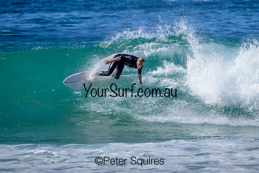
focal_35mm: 831
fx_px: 5981
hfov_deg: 2.5
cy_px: 80
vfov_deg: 1.7
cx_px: 155
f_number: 11
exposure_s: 1/800
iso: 250
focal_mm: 610
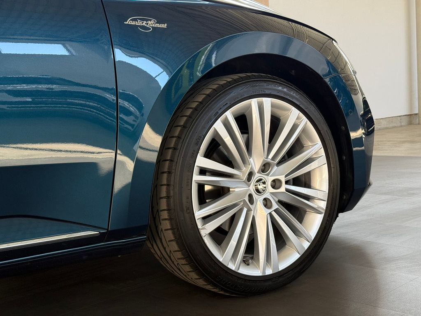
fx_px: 584
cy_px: 158
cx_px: 210
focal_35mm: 48
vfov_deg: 30.3
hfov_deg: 39.7
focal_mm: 6.76
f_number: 1.78
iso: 100
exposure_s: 1/119
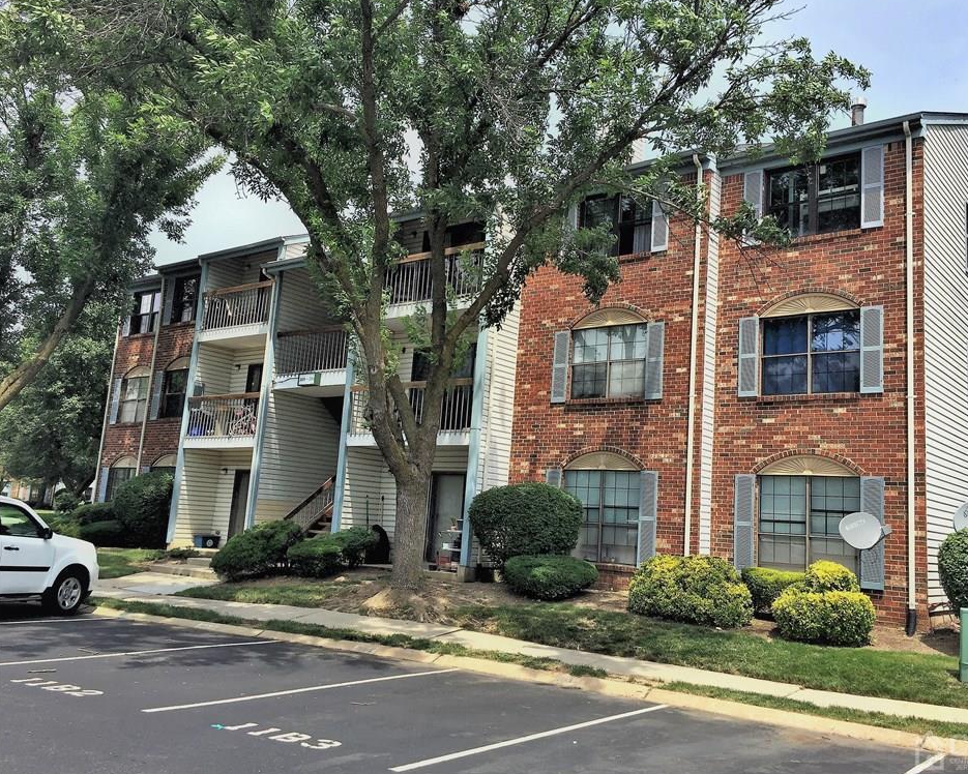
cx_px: 524
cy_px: 383
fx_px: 888
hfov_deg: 57.1
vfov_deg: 47.1
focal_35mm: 31
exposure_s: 1/1236
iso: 32
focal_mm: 4.15
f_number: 2.2
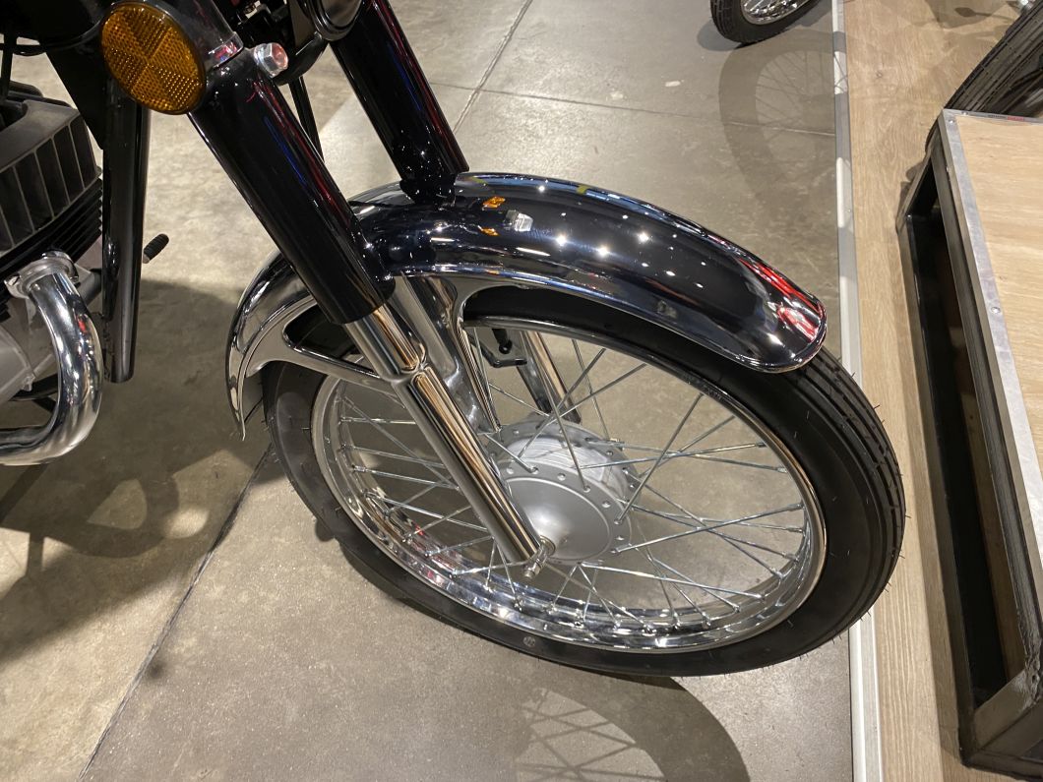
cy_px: 391
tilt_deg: -46.4
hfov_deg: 67.3
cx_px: 522
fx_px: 783
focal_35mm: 26
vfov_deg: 53.1
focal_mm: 4.25
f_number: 1.8
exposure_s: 1/50
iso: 160
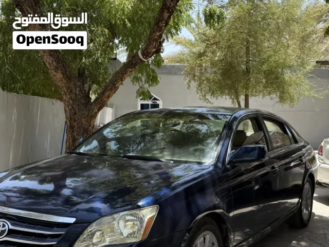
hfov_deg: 71.6
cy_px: 124
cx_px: 164
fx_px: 228
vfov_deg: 56.8
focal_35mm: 24
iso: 80
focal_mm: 6.76
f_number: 1.78
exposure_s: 1/1689
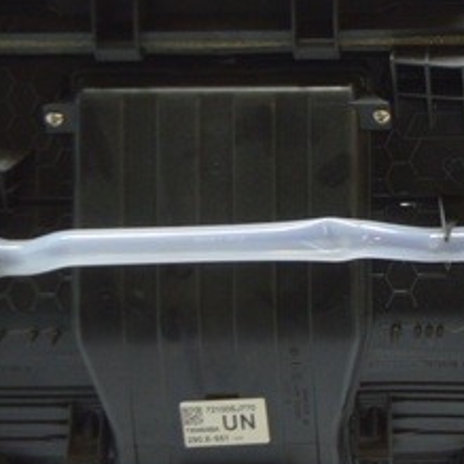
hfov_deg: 14.2
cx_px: 564
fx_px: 1805
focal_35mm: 119
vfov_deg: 14.6
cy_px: 90
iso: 400
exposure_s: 1/40
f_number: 3.8
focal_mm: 20
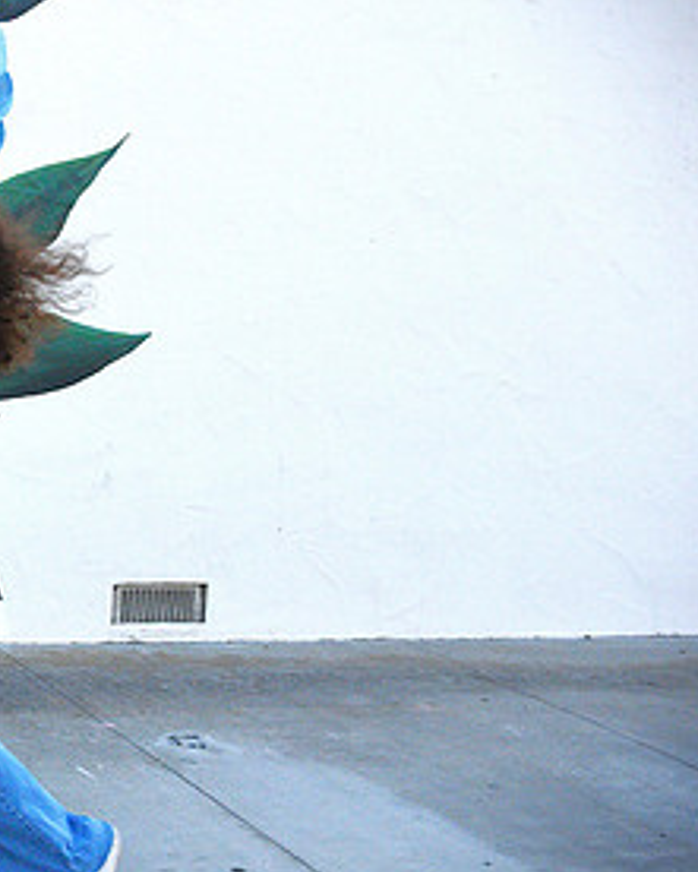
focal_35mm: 79
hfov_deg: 18.1
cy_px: 406
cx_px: -205
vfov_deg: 24.1
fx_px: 2039
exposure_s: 1/320
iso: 4000
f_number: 22
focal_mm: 40
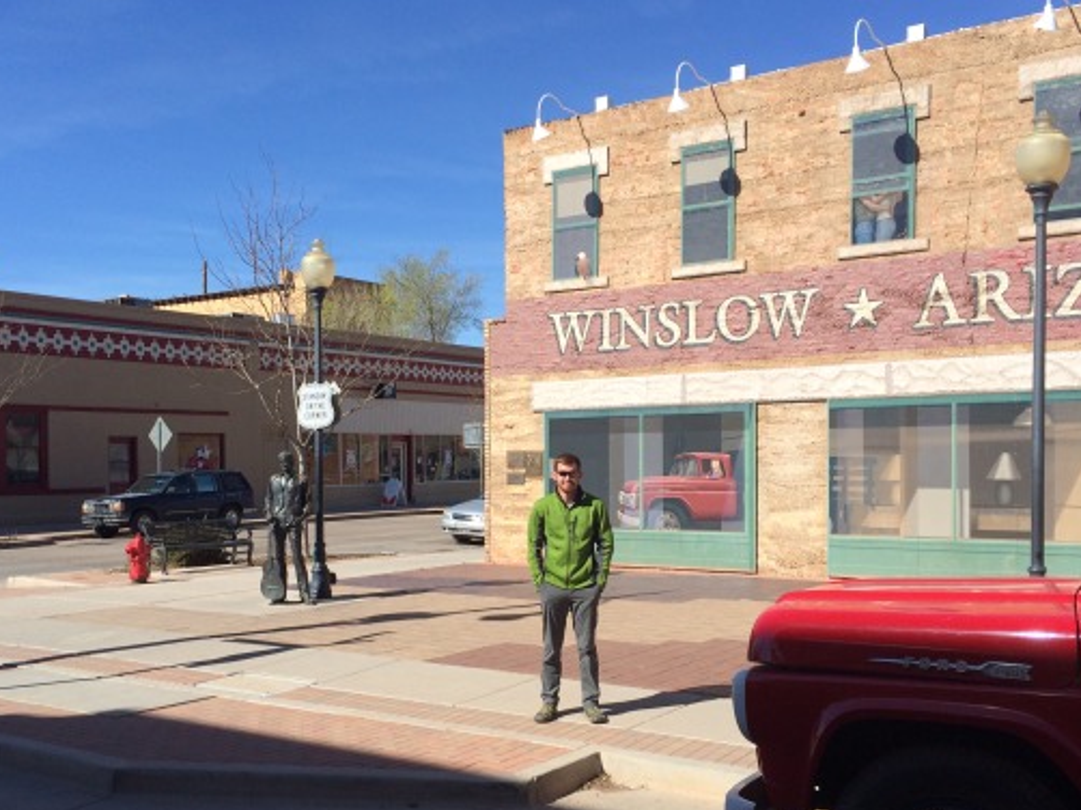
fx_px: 1155
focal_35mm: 37
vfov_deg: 38.5
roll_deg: +1.2
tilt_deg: -3.8
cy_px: 480
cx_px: 534
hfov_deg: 50.2
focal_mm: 4.15
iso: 32
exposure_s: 1/2160
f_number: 2.2
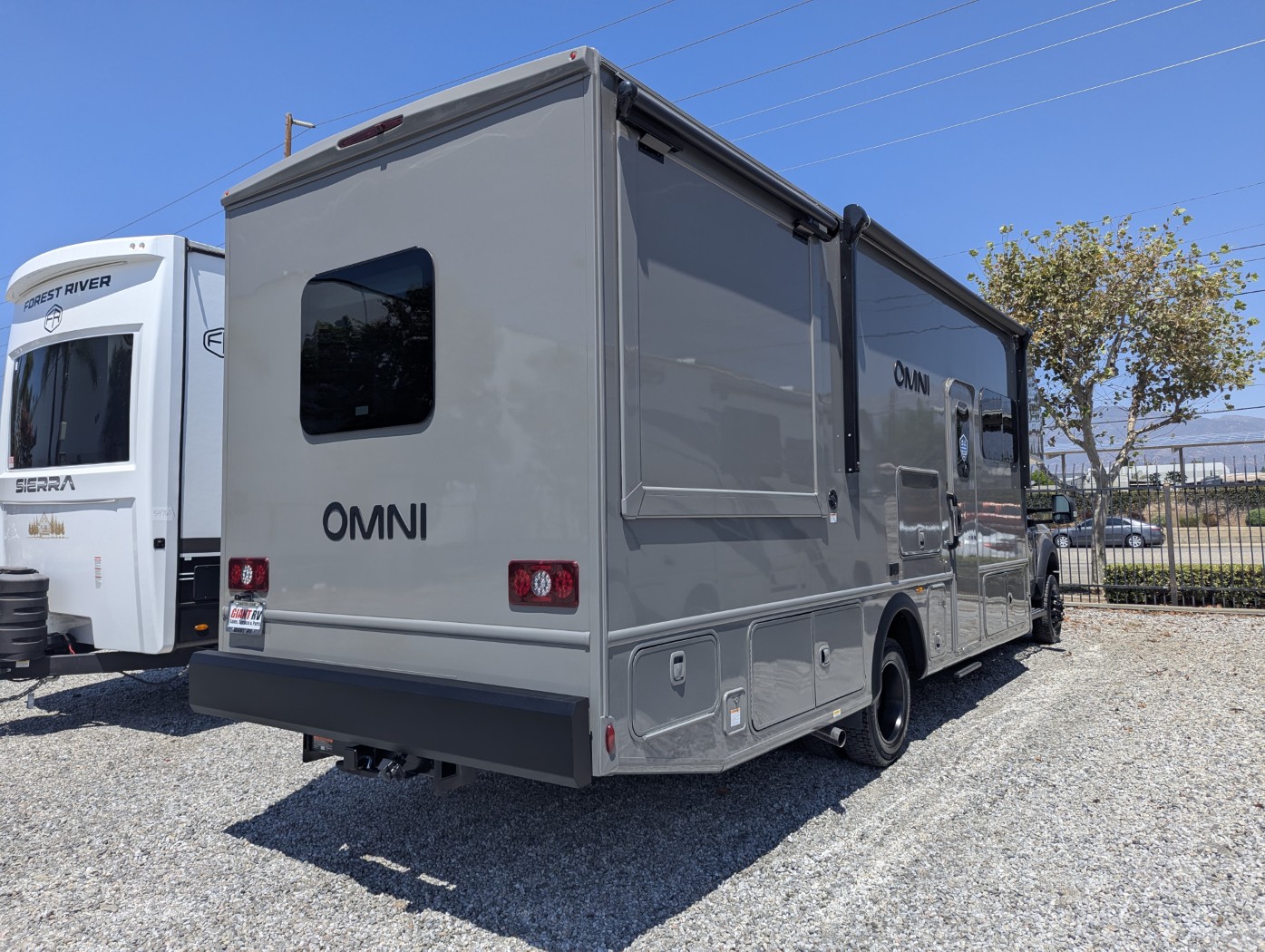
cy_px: 476
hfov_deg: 71.5
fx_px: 878
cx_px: 632
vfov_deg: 56.9
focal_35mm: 24
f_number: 1.85
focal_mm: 6.81
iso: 45
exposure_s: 1/2513
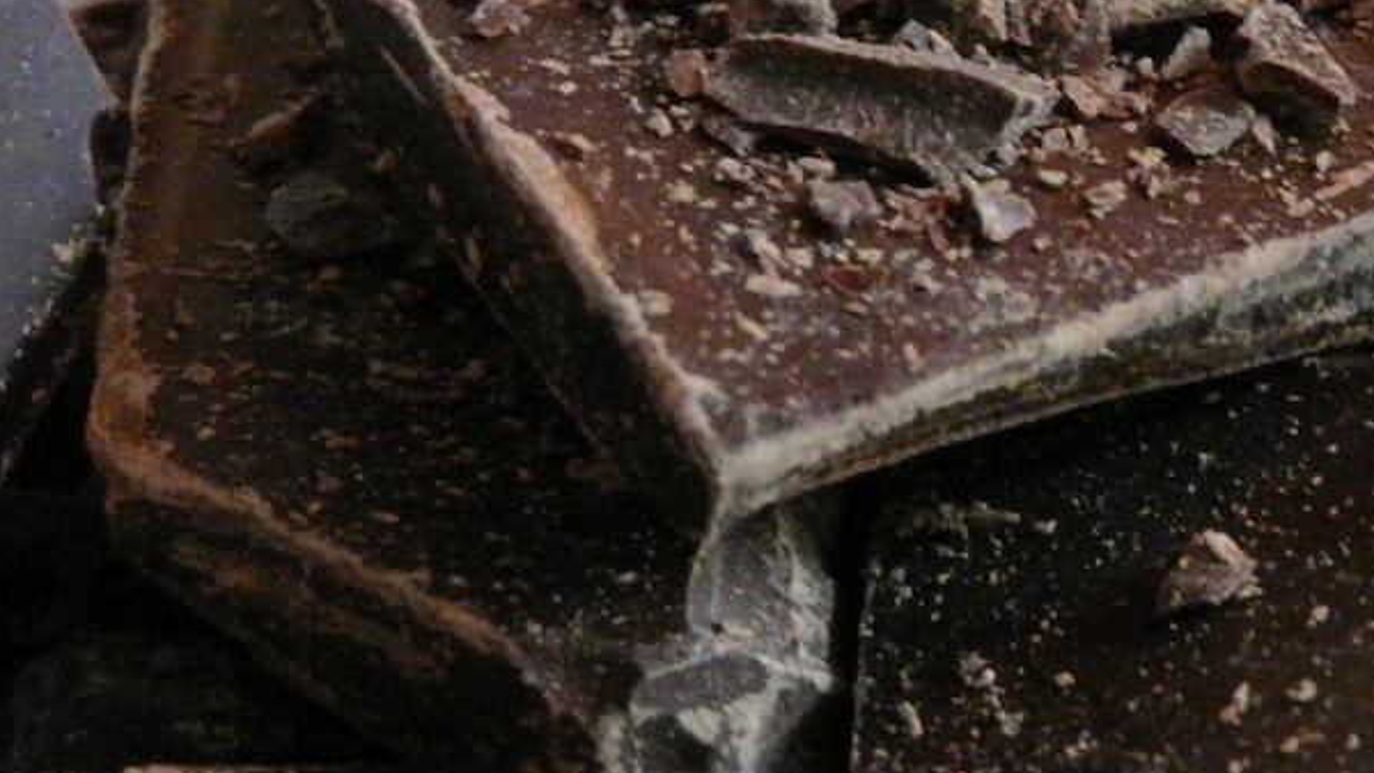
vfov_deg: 4.9
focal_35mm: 249
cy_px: 96
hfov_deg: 8.6
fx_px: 9072
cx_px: 1335
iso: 800
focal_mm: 18.8
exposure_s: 1/13
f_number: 3.6
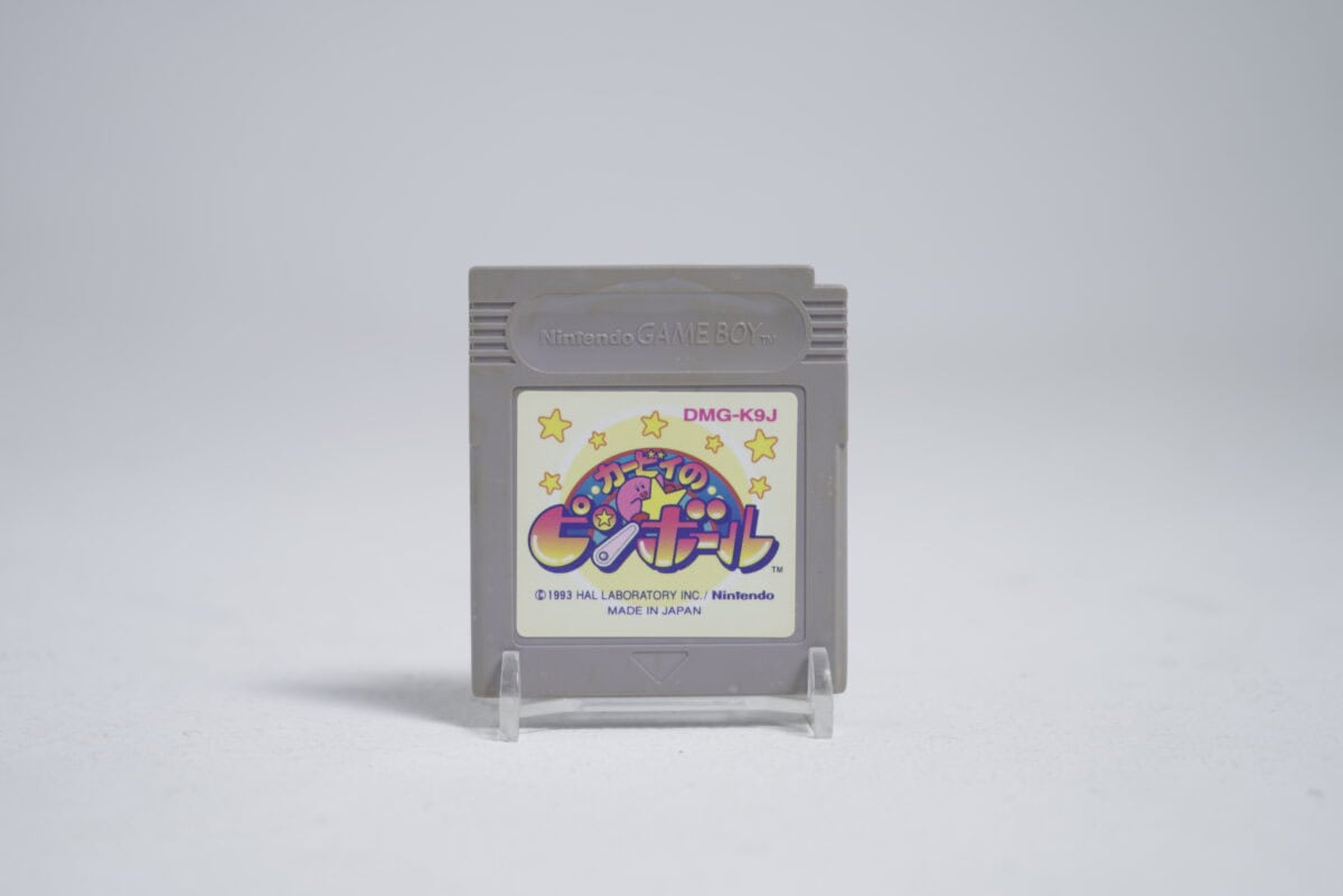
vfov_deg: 19.5
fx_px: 2611
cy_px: 448
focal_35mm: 70
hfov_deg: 28.8
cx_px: 672
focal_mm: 70
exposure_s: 1/6
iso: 100
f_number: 5.6
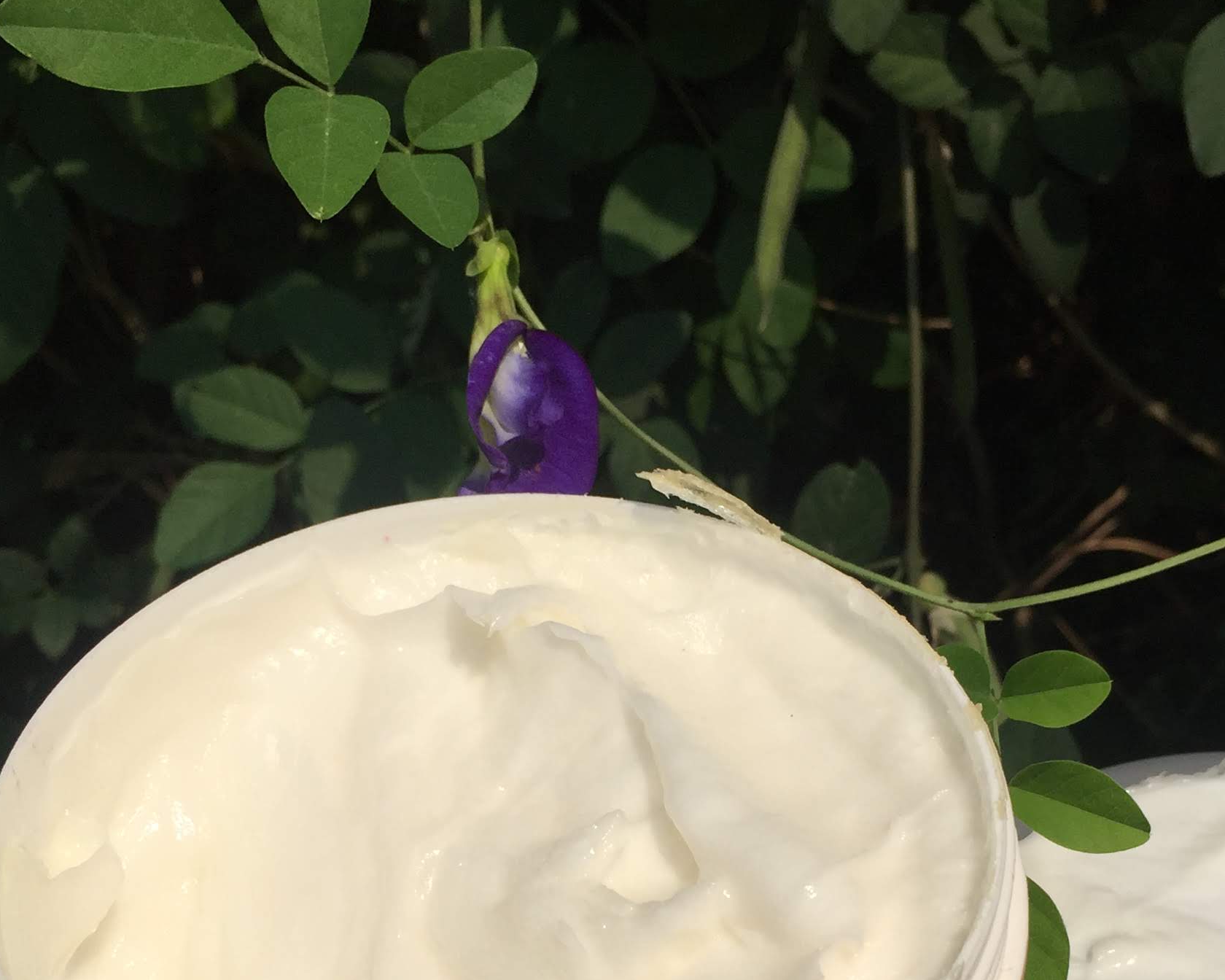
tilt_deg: -29.4
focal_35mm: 55
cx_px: 753
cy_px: 818
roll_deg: +1.1
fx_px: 1994
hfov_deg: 34.0
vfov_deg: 26.9
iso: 32
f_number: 2.2
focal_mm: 4.15
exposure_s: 1/4950
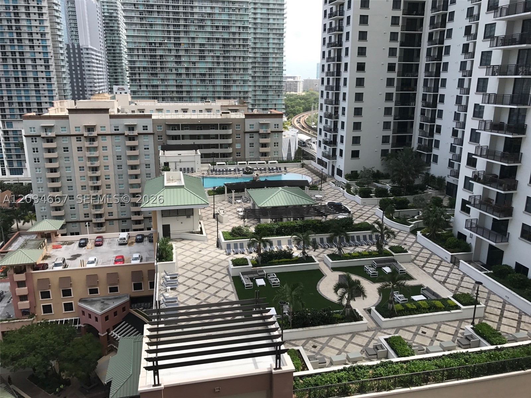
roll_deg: -0.6
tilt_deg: -15.4
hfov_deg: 63.4
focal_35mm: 28
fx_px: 430
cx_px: 266
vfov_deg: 49.7
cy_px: 199
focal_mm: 3.99
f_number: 1.8
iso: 20
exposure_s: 1/1140
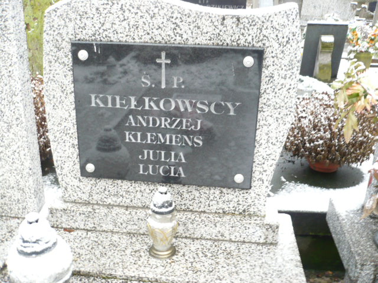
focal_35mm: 35
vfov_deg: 40.7
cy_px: 142
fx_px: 382
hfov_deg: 52.6
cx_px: 189
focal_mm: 5.8
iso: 200
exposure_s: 1/25
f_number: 2.8
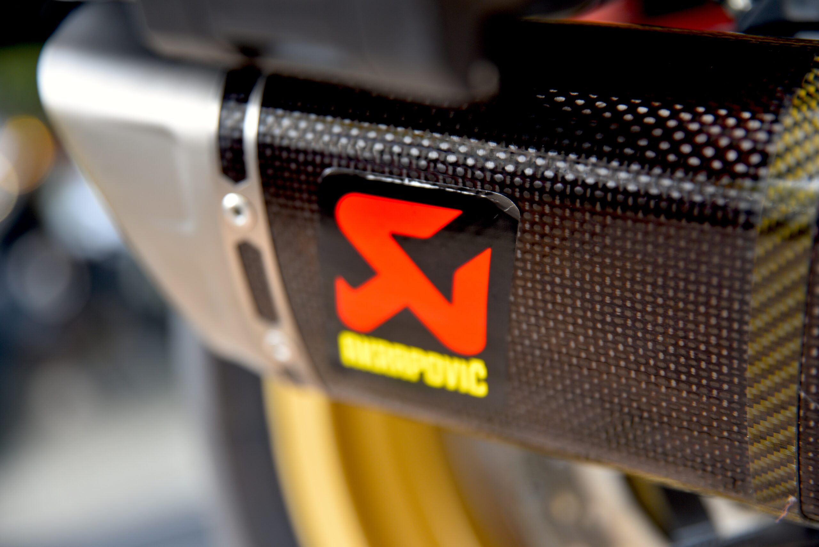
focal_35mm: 70
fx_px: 1593
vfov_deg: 19.5
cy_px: 274
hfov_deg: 28.8
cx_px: 410
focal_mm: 70
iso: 200
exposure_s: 1/40
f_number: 2.8
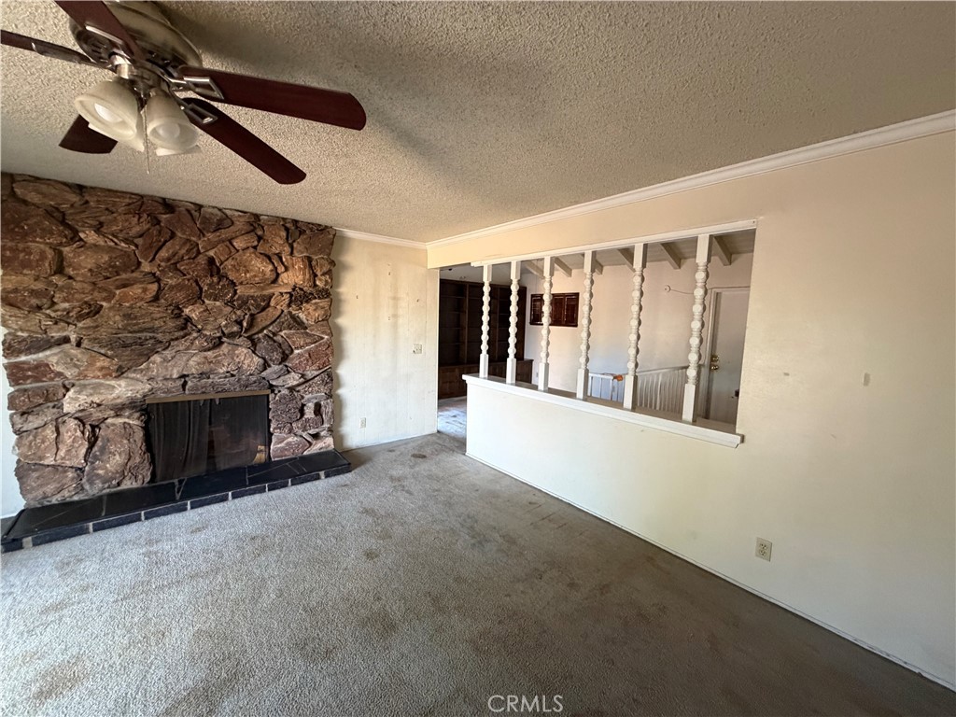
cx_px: 478
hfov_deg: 102.1
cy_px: 358
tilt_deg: -2.4
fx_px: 387
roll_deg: -1.5
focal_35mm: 14
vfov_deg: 85.7
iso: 400
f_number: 2.2
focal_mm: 2.22
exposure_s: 1/60
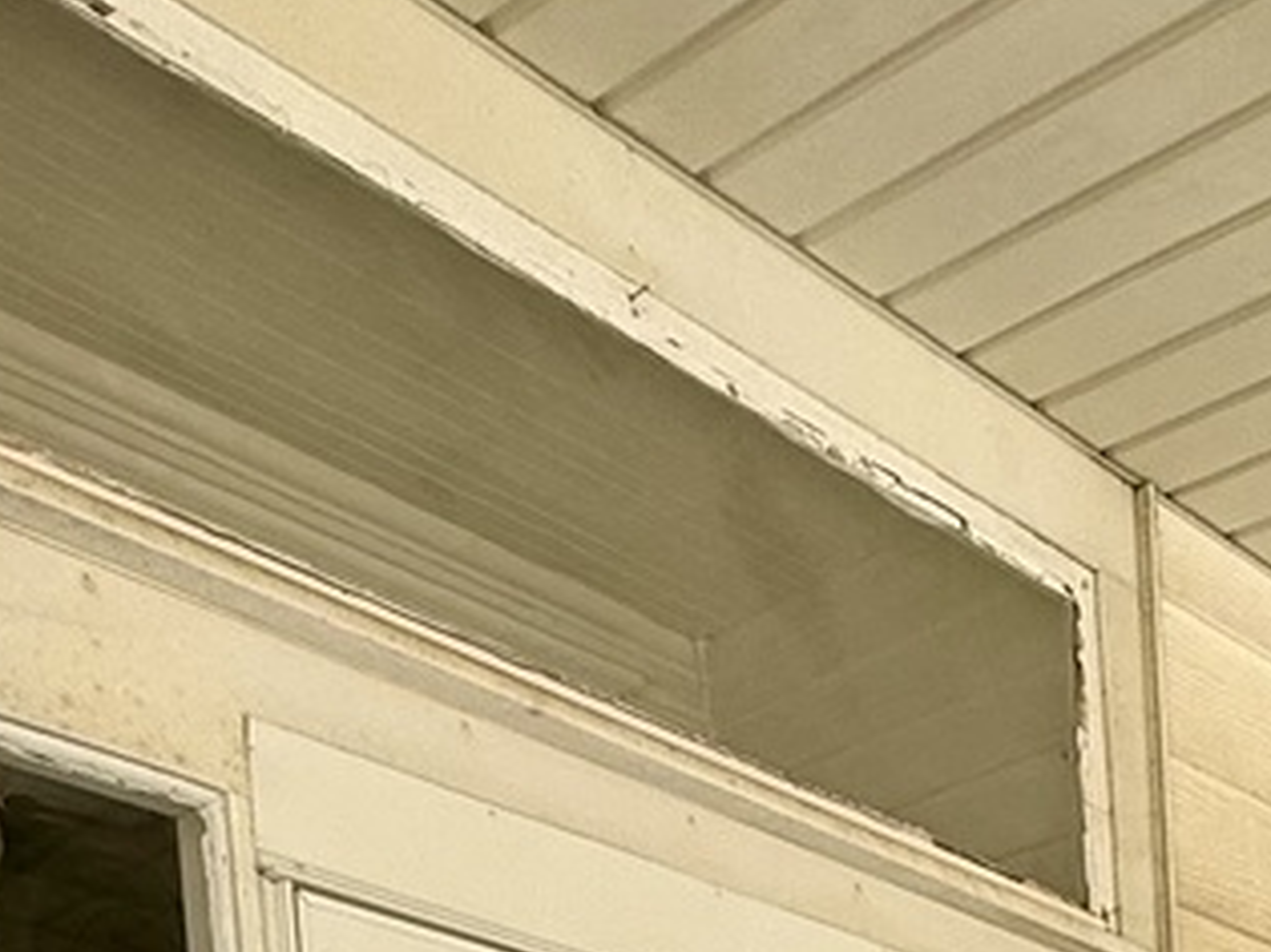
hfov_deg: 28.3
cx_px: 1295
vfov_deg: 16.4
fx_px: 2349
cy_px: 1993
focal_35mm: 64
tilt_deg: -5.6
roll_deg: +2.4
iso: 50
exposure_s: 1/472
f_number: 2.2
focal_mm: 2.22
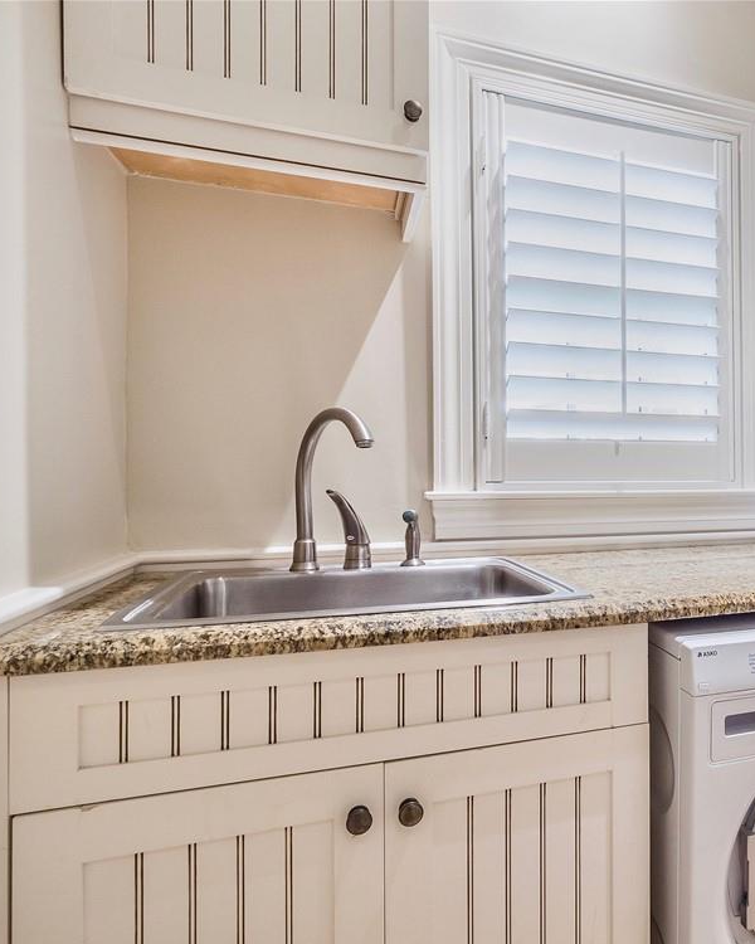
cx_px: 607
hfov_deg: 54.6
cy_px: 482
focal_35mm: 24
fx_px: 670
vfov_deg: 70.3
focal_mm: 9
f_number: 7.1
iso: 200
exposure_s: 1/4
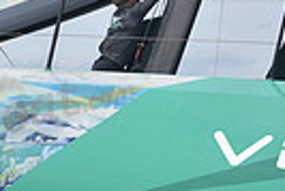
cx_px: -276
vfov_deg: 4.5
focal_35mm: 306
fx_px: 2425
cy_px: 42
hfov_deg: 6.5
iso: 320
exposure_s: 1/800
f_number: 7.1
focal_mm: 70
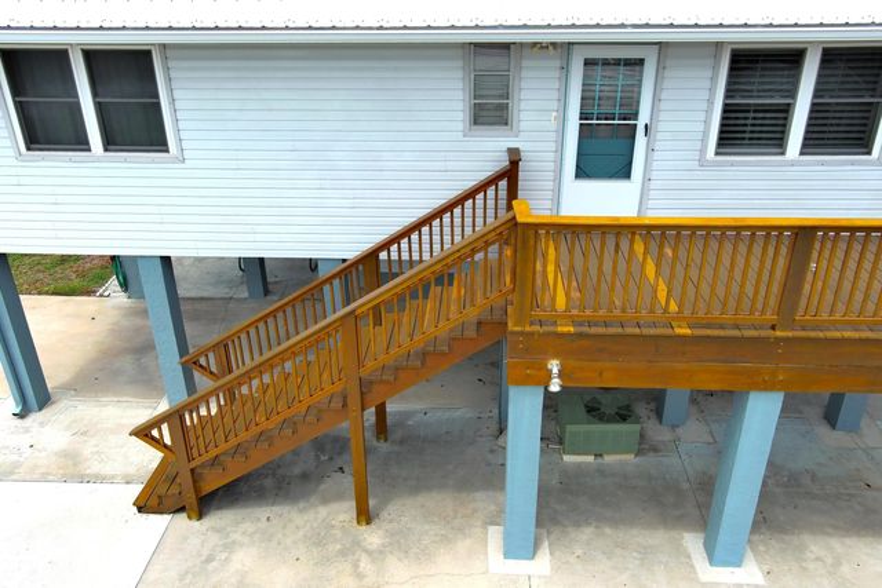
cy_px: 294
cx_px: 441
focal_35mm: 29
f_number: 2.8
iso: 100
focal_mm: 10.57
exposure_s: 1/1486
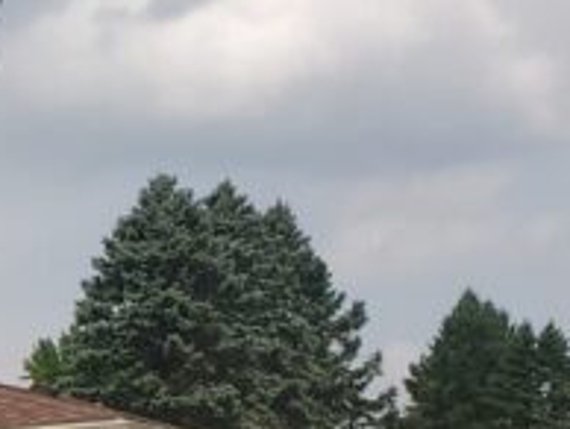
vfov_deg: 10.1
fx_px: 2259
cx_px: -206
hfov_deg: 13.8
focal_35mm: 137
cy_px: 817
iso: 50
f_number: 2.4
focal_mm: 4.3
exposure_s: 1/1989
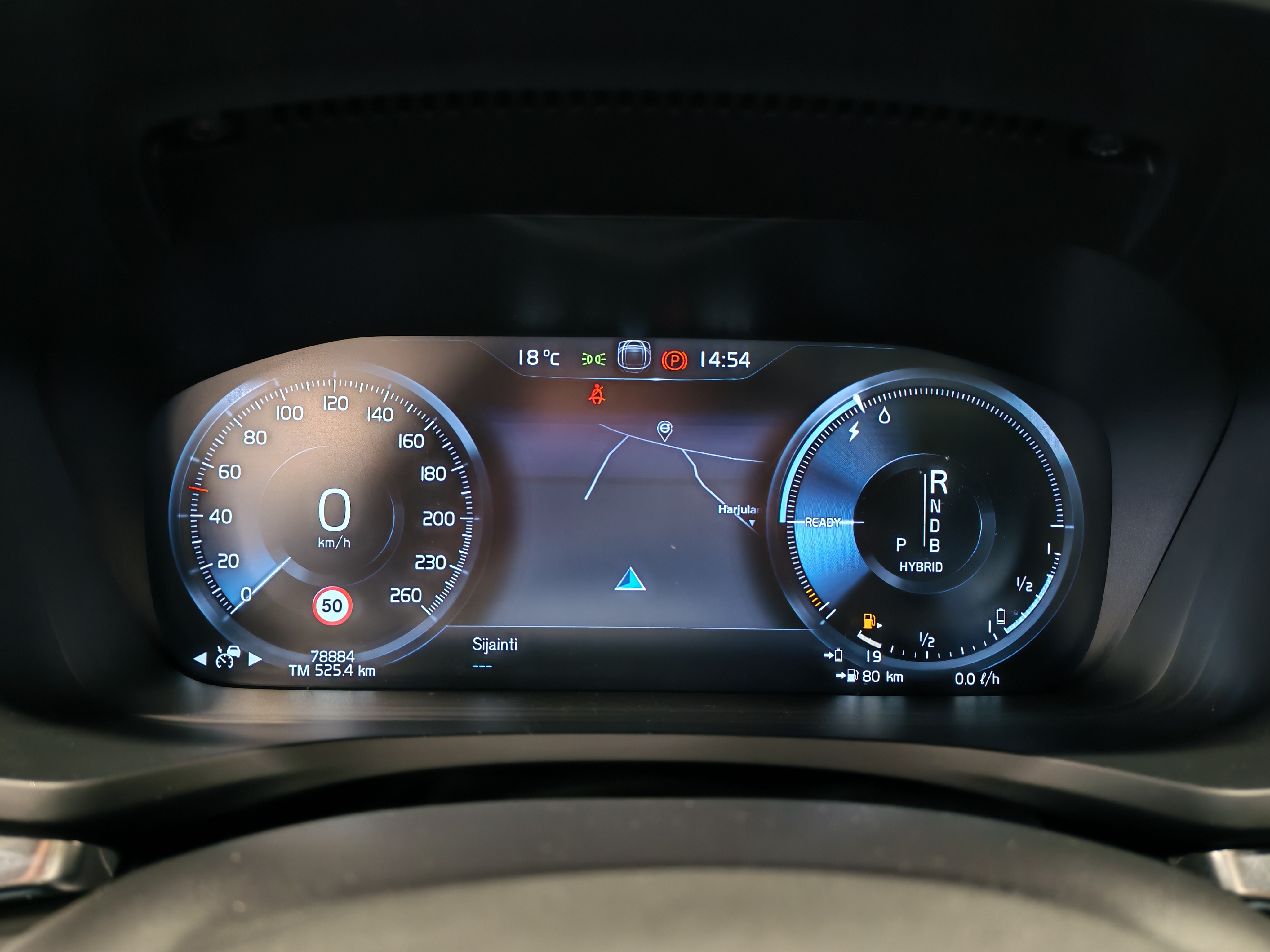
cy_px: 476
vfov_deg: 46.8
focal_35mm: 30
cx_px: 635
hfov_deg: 60.0
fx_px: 1101
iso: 3200
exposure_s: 1/33
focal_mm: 6.12
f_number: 1.9
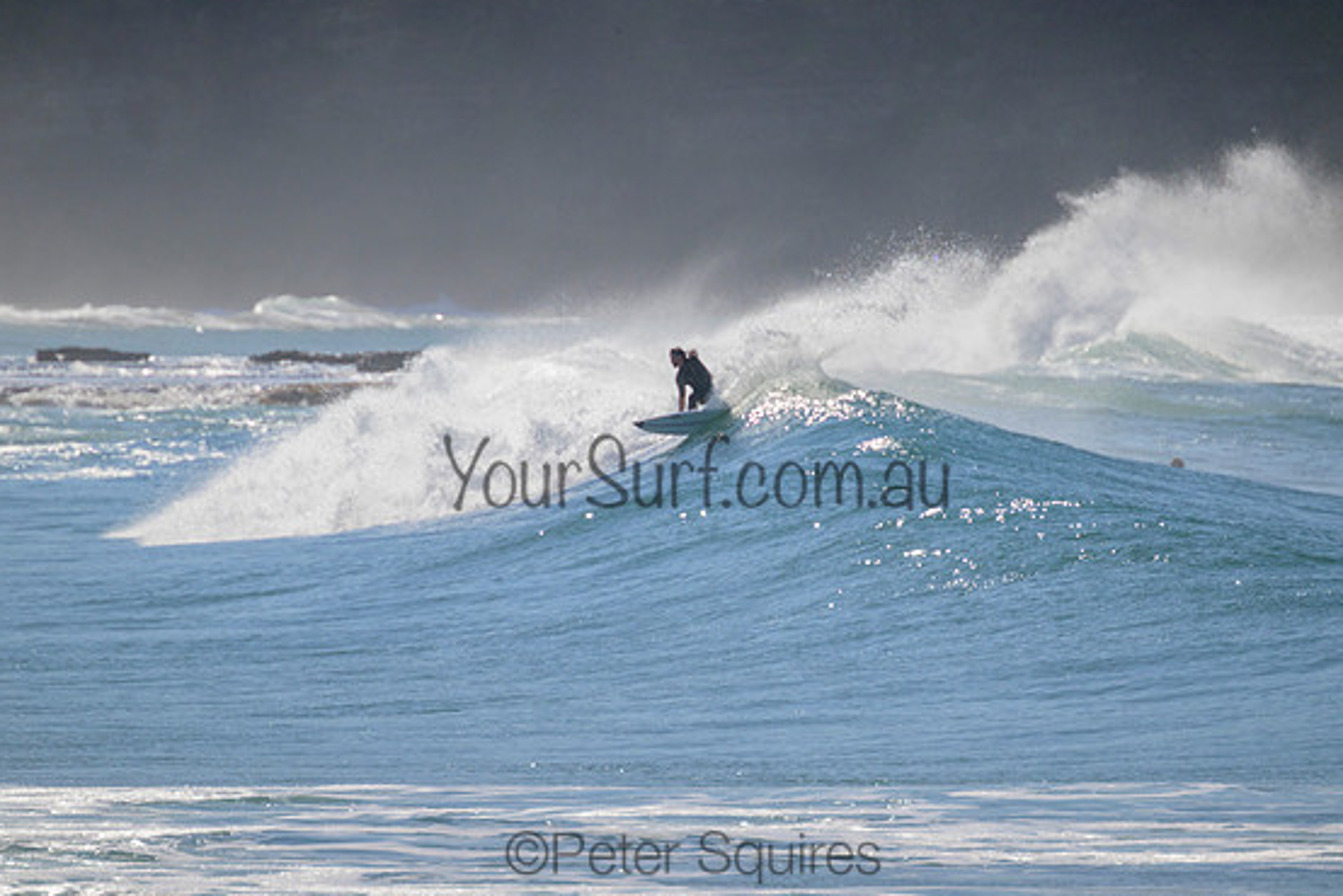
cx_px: 693
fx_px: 31240
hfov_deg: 2.5
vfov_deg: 1.6
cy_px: 452
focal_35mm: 837
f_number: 11
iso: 500
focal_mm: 800
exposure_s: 1/2000
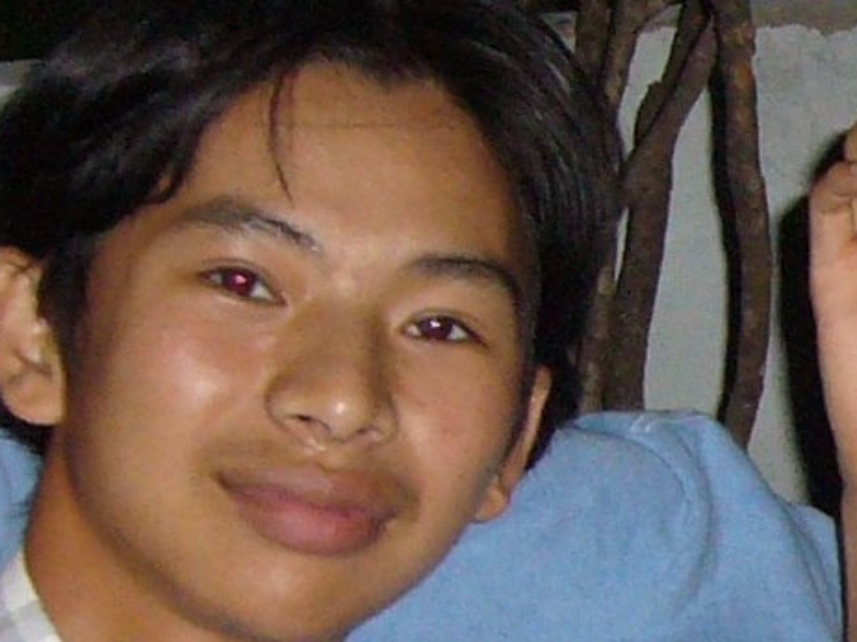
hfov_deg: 9.5
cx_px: 1699
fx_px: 4800
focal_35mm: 194
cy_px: 594
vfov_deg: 7.6
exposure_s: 1/30
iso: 160
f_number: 2.8
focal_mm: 5.8
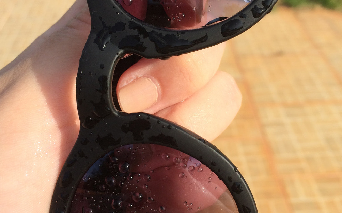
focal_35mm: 49
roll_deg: +4.7
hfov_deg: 41.1
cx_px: 164
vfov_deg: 26.2
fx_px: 457
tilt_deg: -34.2
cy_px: 77
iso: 32
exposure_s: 1/1368
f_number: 2.2
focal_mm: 4.15
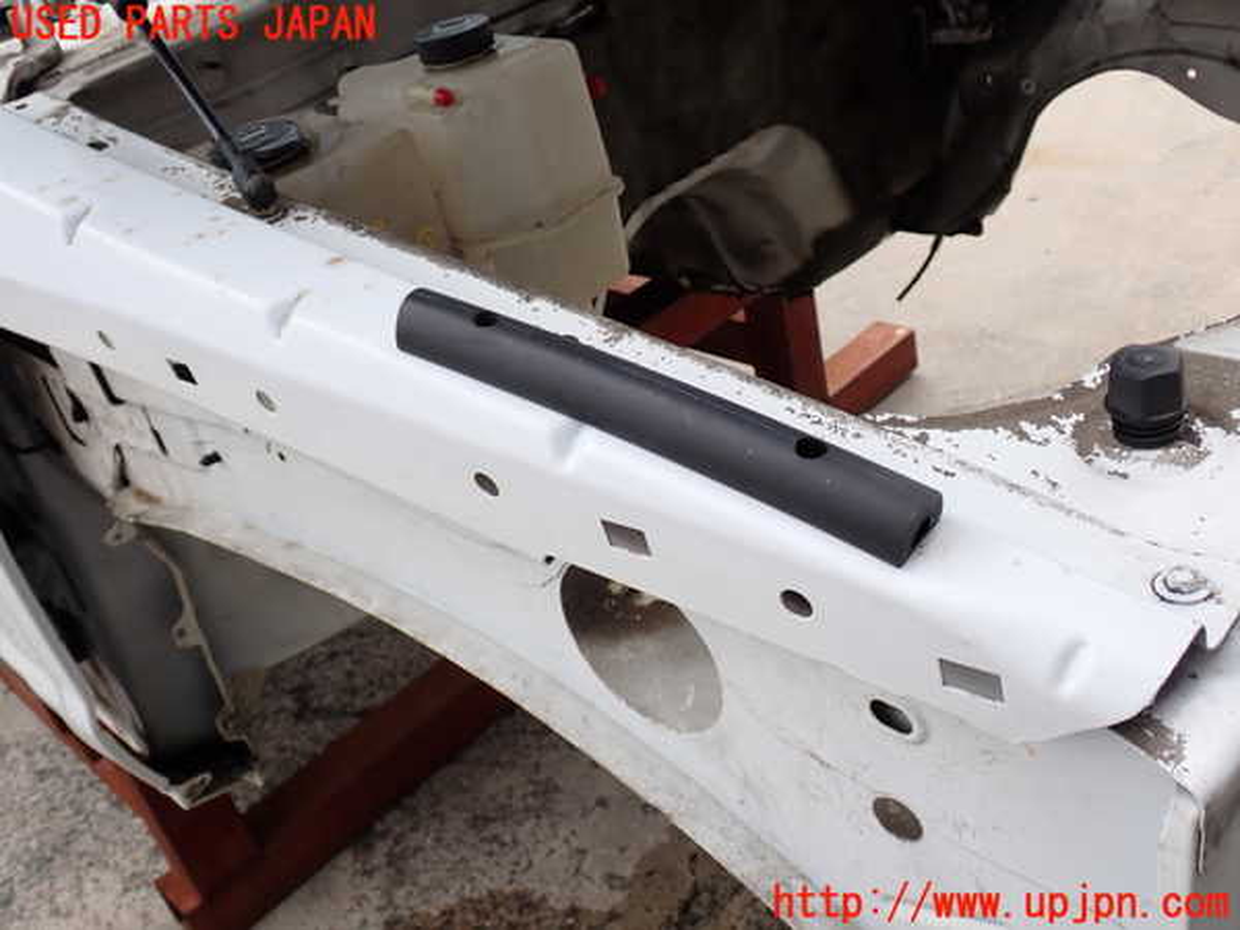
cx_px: 620
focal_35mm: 36
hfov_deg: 51.4
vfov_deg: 39.7
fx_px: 1290
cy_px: 465
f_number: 3.5
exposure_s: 1/400
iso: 100
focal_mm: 6.37
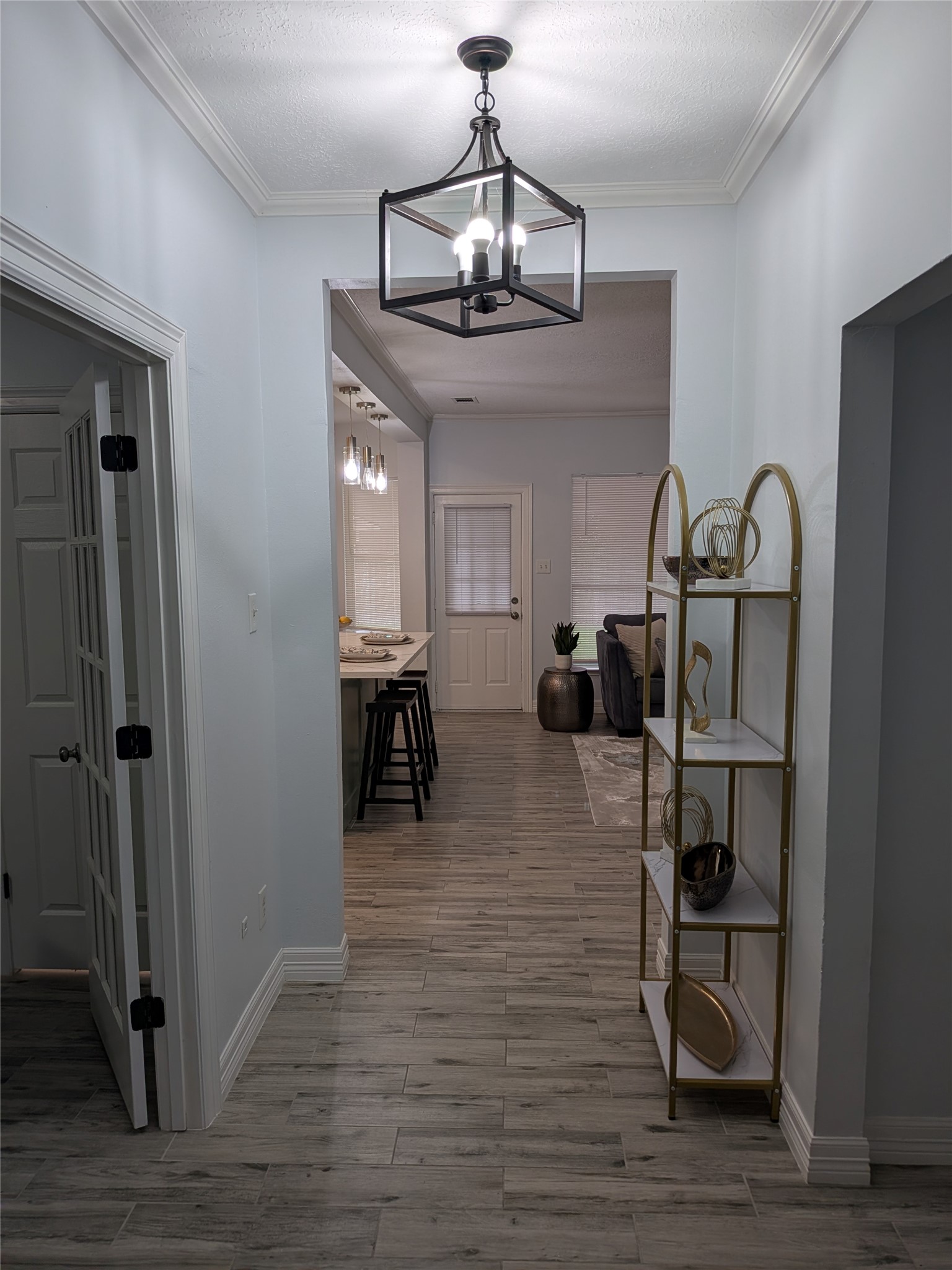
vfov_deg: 71.6
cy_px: 635
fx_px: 880
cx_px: 476
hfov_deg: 56.8
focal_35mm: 24
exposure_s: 1/120
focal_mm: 4.53
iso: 45
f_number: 1.7
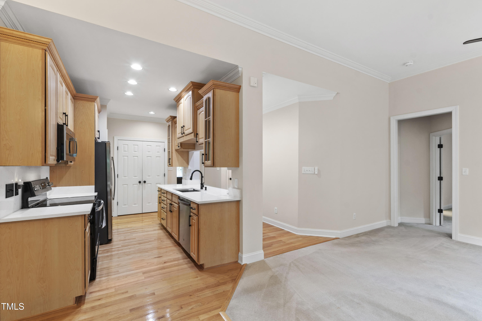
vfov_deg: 77.3
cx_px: 241
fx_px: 201
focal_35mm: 15
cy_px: 160
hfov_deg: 100.4
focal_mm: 10
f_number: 8
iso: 100
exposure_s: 1/1.67
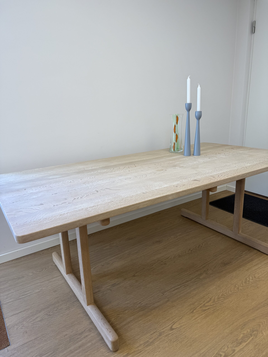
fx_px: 248
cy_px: 178
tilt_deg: -15.4
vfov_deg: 71.6
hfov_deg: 56.8
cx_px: 134
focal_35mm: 24
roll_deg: +1.4
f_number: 1.78
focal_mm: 6.76
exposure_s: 1/125
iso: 50
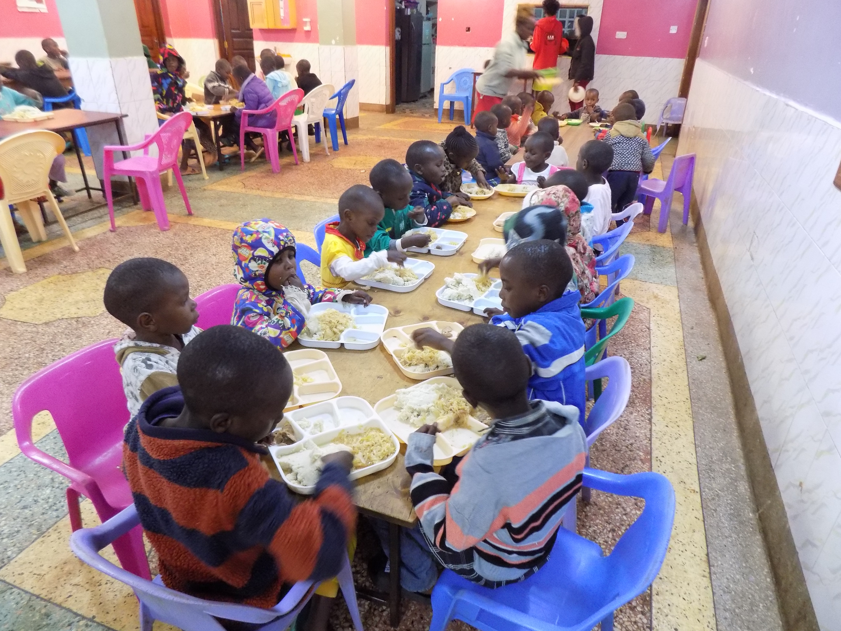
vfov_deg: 58.9
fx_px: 559
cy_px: 316
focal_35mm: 23
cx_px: 420
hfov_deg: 73.9
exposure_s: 1/10
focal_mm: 4
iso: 400
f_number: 3.1
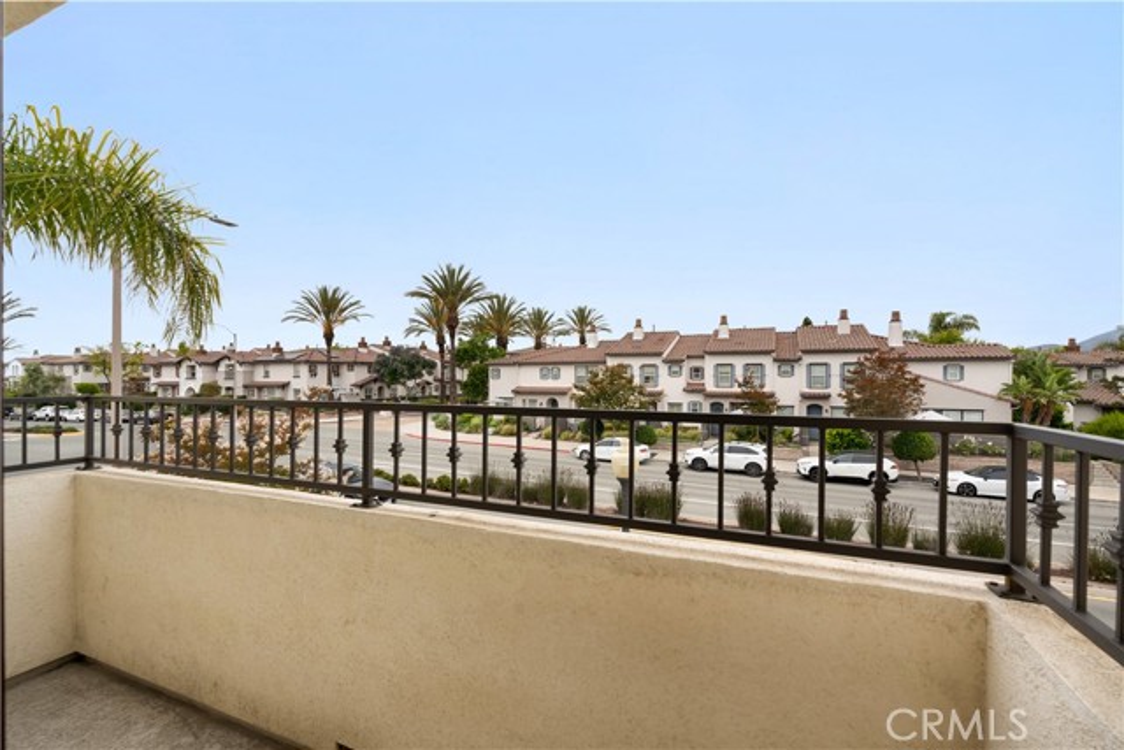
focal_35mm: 16
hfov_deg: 96.7
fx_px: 500
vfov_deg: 73.8
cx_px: 562
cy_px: 375
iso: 800
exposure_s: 1/100
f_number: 8
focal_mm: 16
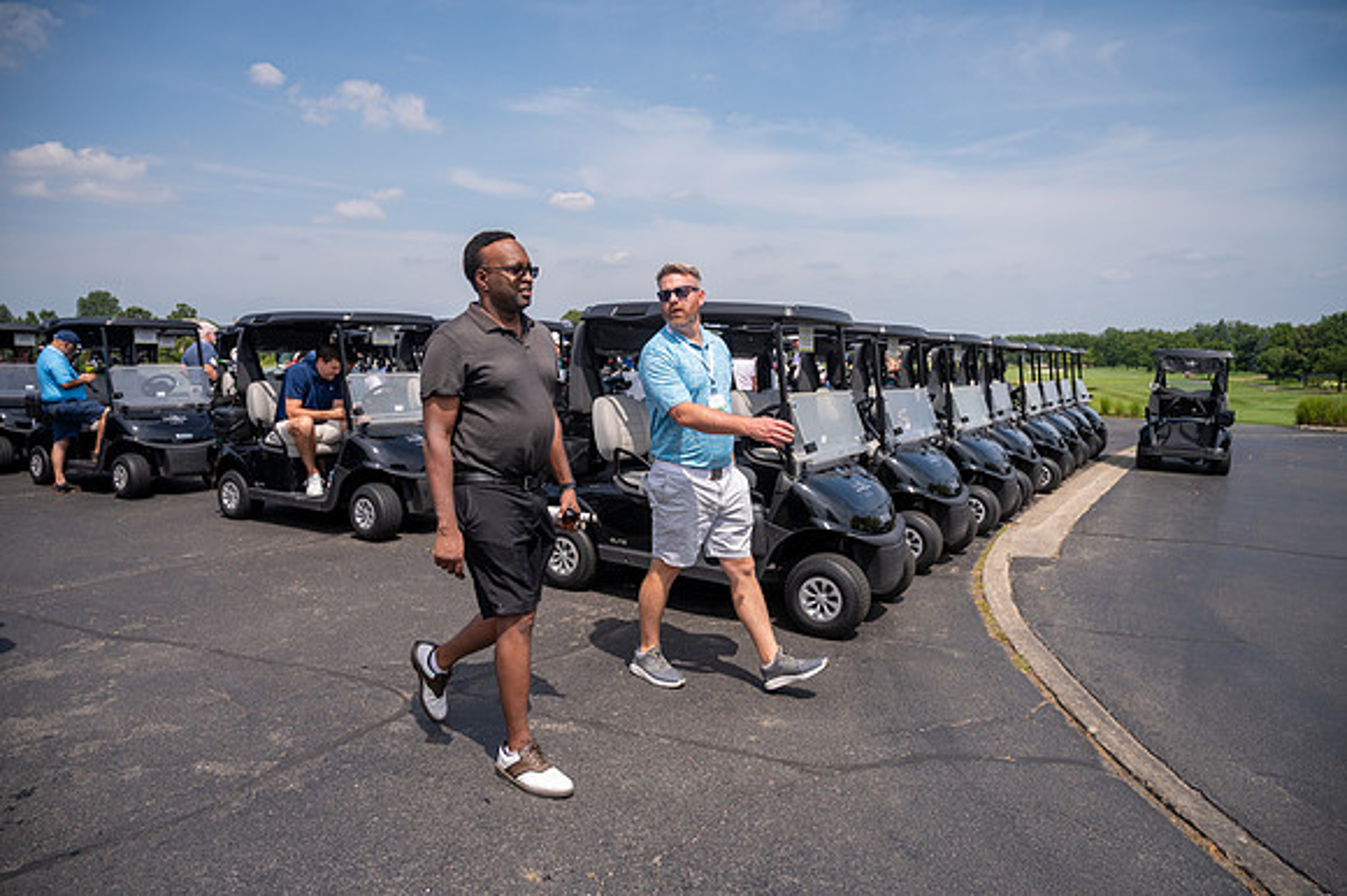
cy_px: 448
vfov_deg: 53.1
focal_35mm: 24
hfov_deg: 73.8
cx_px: 674
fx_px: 897
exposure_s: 1/2000
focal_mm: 24
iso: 250
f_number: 4
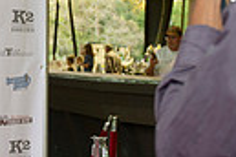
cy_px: 73
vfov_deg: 12.7
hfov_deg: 18.5
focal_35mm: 108
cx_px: 15
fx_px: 708
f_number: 2.8
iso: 640
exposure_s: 1/100
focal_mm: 24
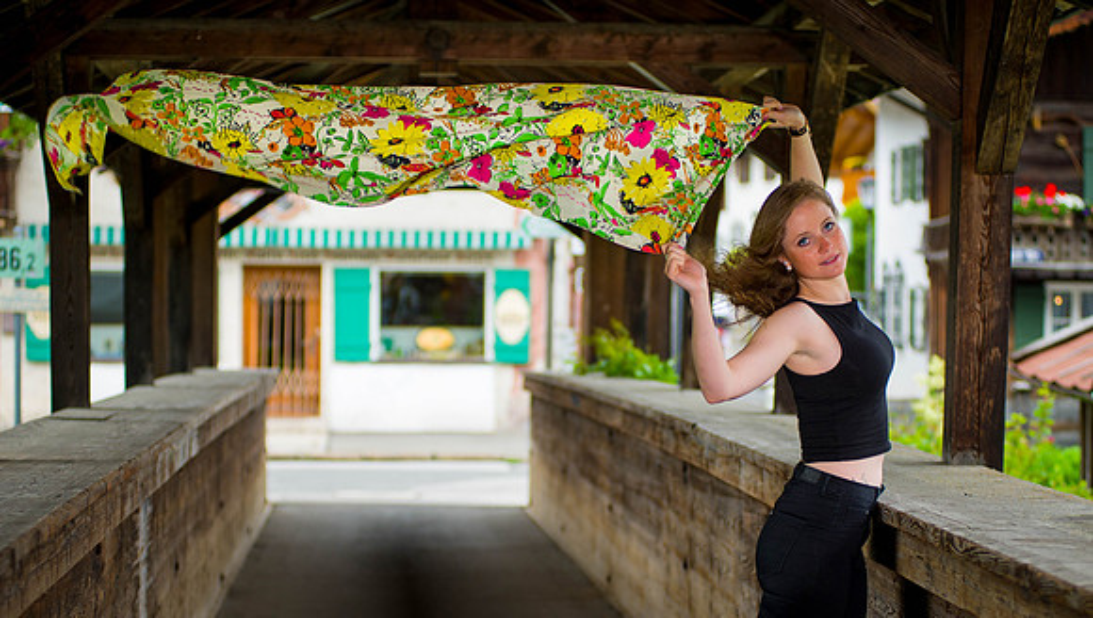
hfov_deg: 23.8
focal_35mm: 90
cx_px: 569
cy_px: 343
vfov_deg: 13.6
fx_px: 2598
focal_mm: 80
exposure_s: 1/400
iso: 250
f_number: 3.2
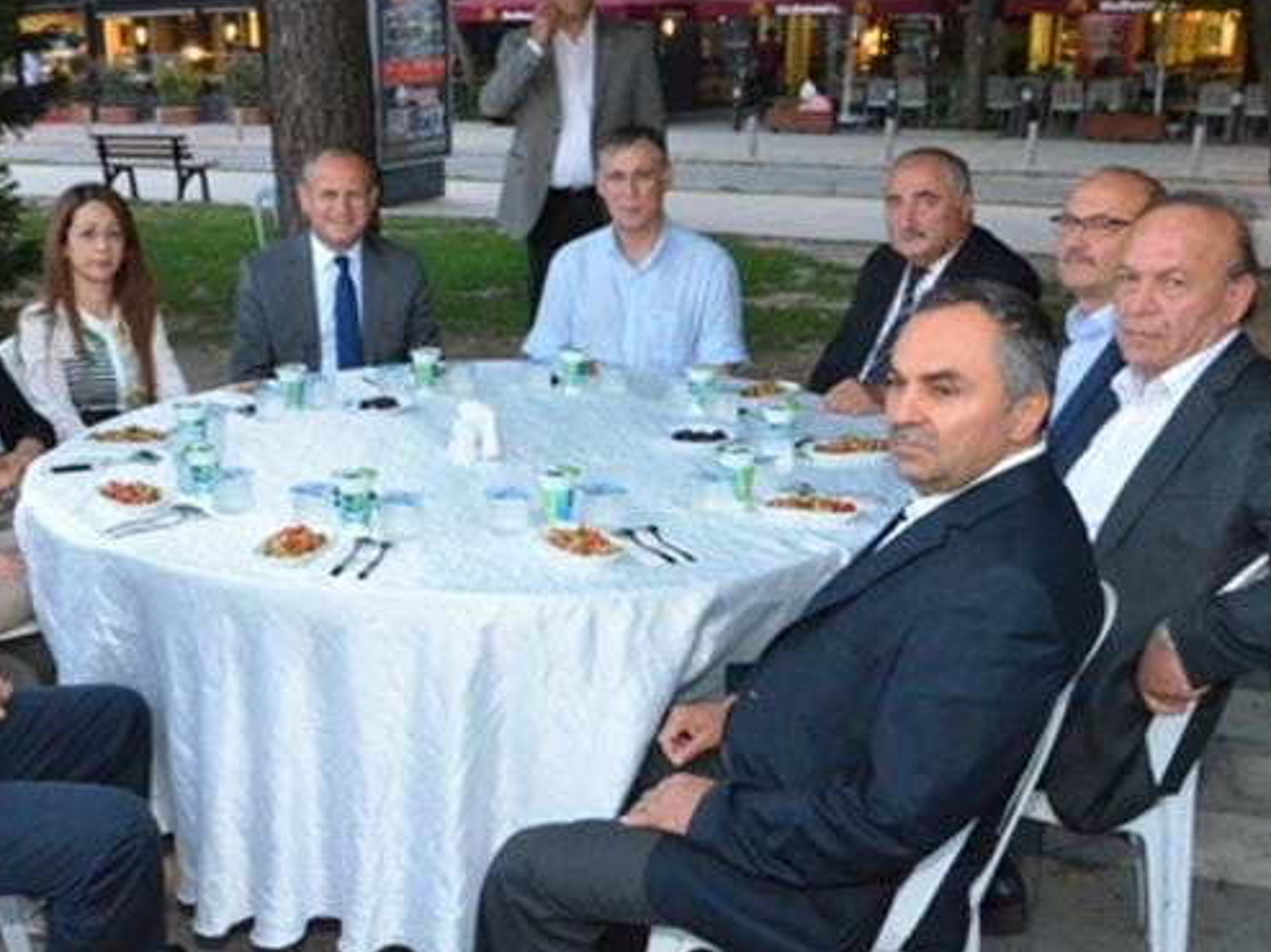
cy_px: 571
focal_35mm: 42
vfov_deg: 34.2
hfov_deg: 44.3
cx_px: 445
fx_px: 1541
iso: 6400
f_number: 11
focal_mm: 18
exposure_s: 1/60
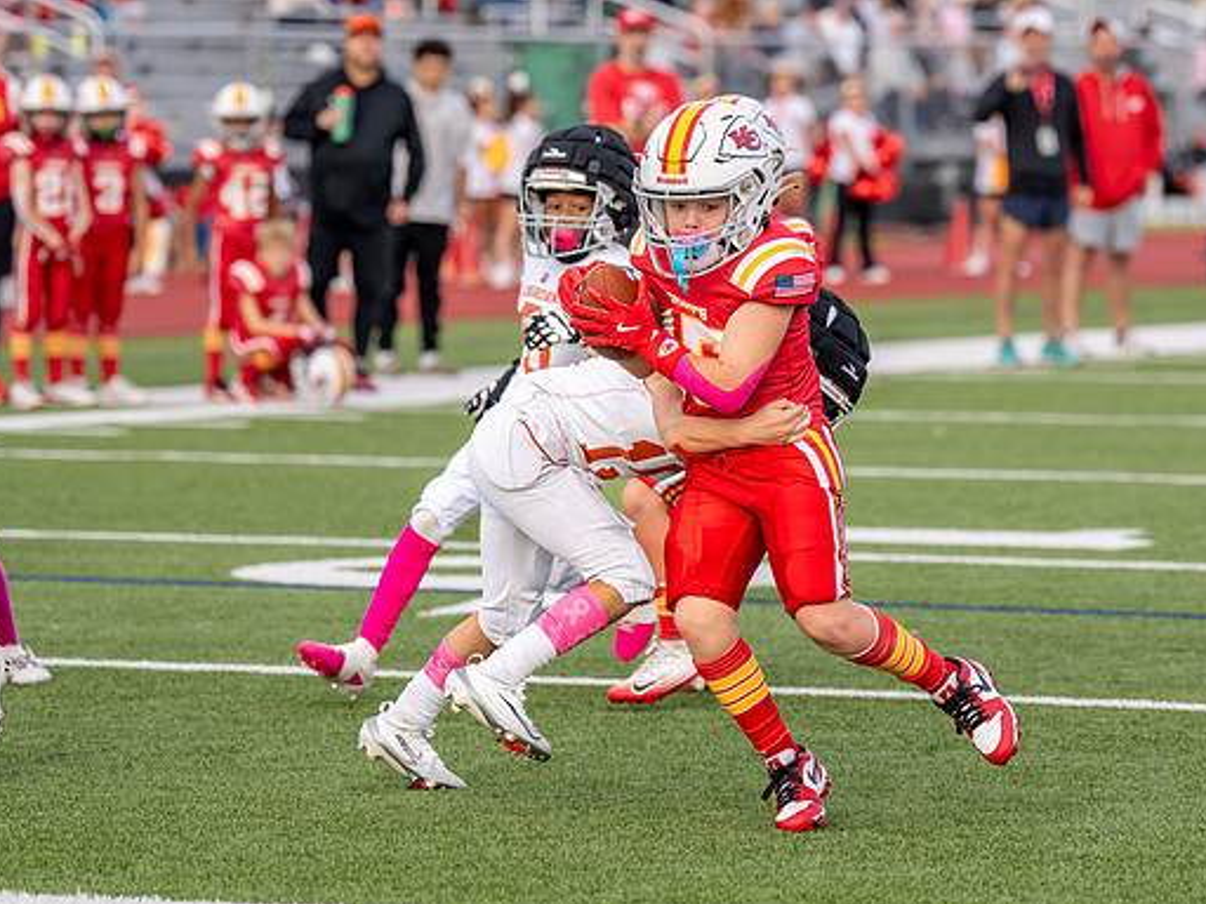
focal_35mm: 223
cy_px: 419
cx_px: 767
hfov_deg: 8.9
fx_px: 7769
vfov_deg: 6.7
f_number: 2.8
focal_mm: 129
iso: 400
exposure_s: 1/2500
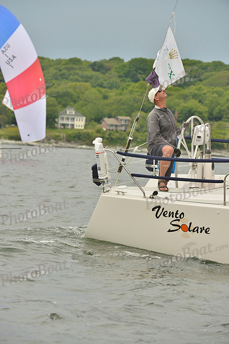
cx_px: 114
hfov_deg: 6.9
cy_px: 172
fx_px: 1907
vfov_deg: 10.3
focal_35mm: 200
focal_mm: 200
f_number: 6.3
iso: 400
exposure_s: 1/800
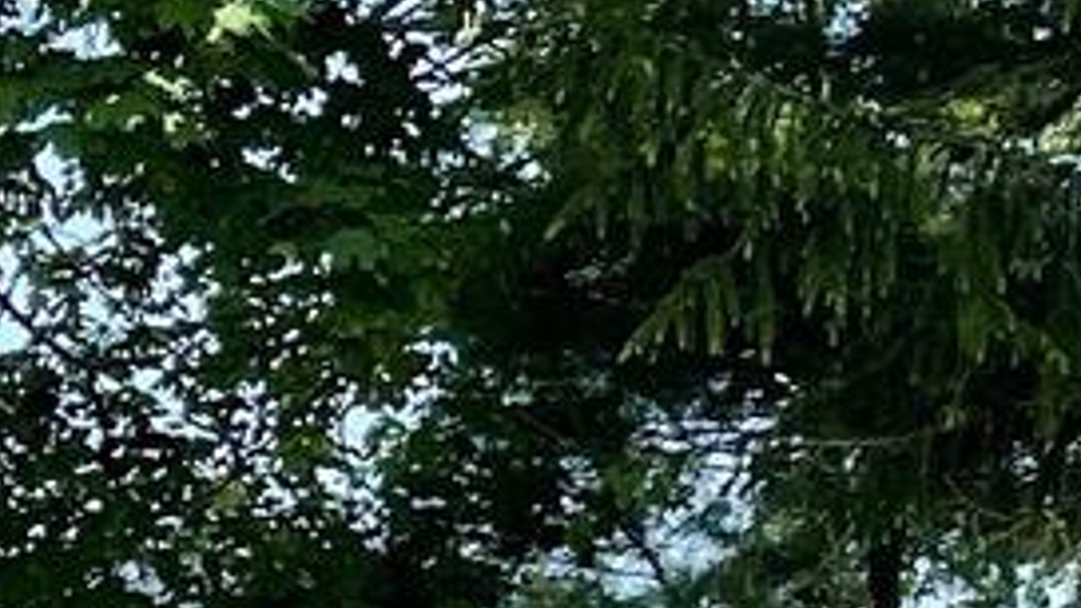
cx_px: -231
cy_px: 1295
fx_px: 6105
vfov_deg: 5.6
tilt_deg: -1.9
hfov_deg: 10.0
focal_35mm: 213
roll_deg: -0.8
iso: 32
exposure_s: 1/1493
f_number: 1.6
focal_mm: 5.1
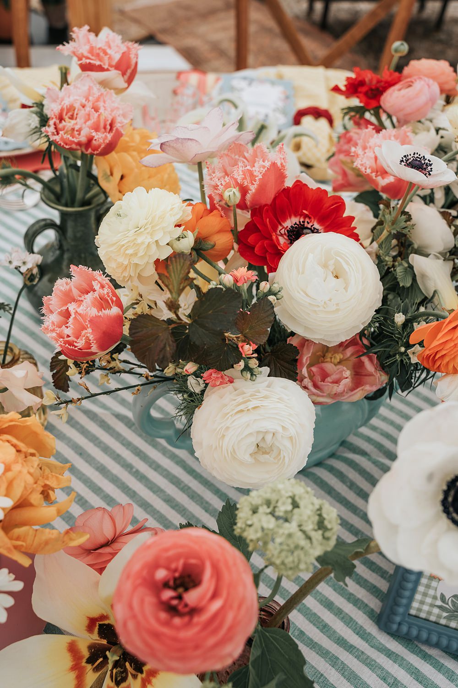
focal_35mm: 37
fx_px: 706
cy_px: 344
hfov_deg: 35.9
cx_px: 229
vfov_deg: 51.9
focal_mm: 37
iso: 250
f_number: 6.3
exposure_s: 1/250
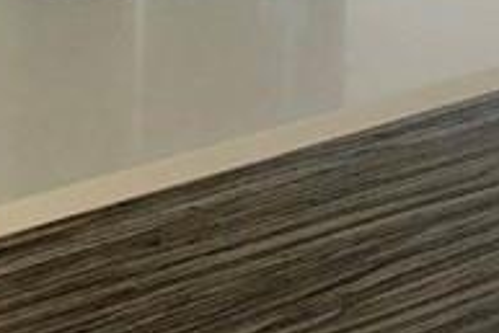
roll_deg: -1.0
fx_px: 2219
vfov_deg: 8.5
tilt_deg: -10.6
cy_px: -36
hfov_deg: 12.5
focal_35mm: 160
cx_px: -116
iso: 32
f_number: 2.2
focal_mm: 4.15
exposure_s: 1/30
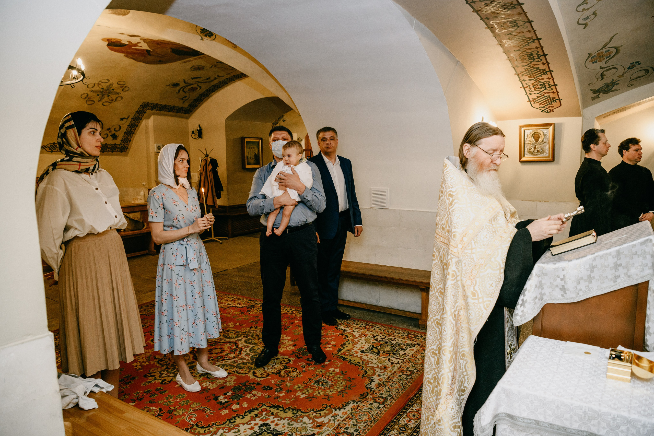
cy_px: 218
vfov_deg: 52.5
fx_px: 442
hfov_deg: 73.0
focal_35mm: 24
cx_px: 327
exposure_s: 1/160
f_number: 3.5
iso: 500
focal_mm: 24
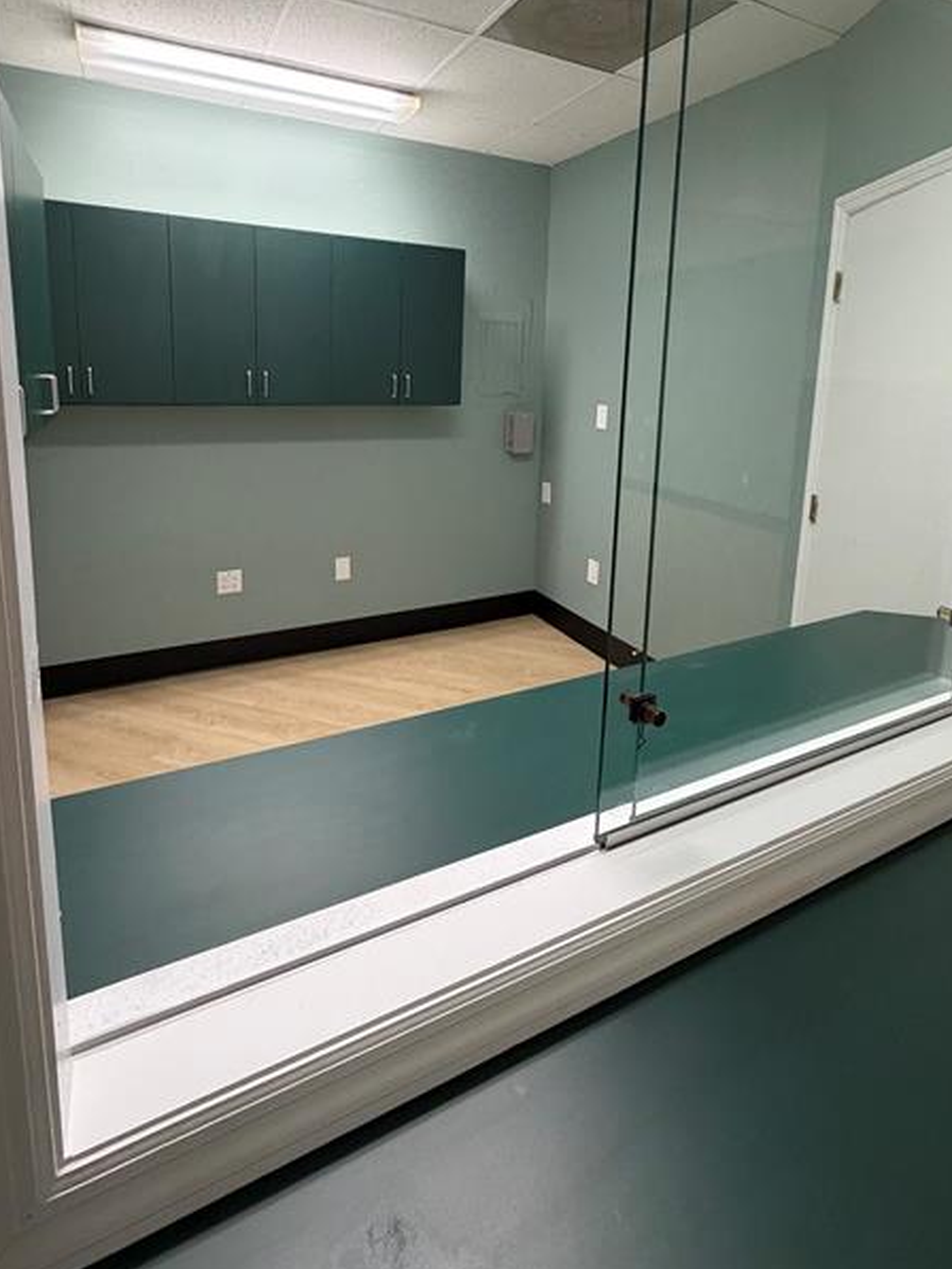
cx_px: 465
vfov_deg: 85.8
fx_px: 660
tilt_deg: -9.6
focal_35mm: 18
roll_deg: -1.8
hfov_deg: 71.6
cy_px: 466
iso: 320
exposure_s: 1/120
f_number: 2.2
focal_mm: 2.22
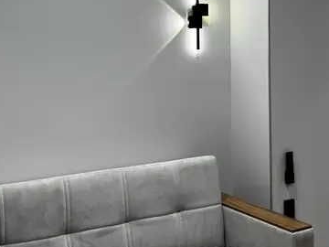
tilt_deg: -0.9
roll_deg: -0.7
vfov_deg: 24.0
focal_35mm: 60
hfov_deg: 32.1
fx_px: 570
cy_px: 50
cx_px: 196
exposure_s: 1/100
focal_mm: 6.76
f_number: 1.78
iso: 80
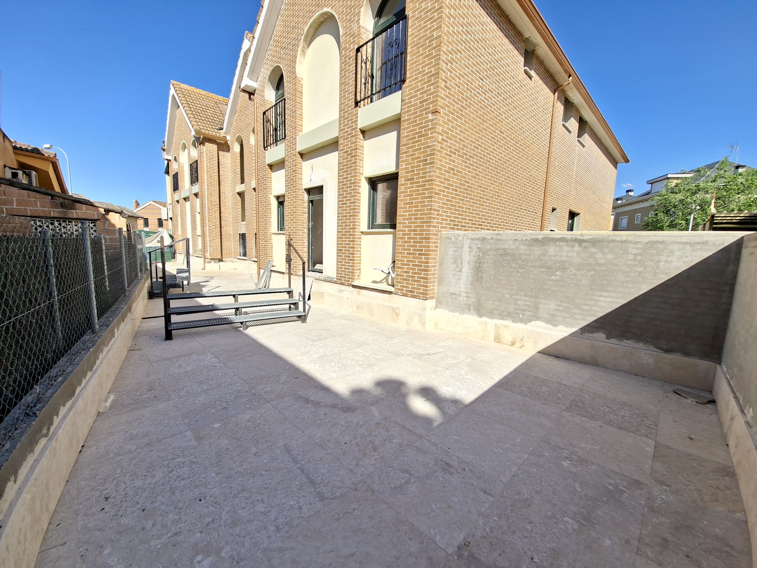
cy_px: 284
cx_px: 378
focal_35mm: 13
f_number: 2.2
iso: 40
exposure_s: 1/591
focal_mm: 1.74
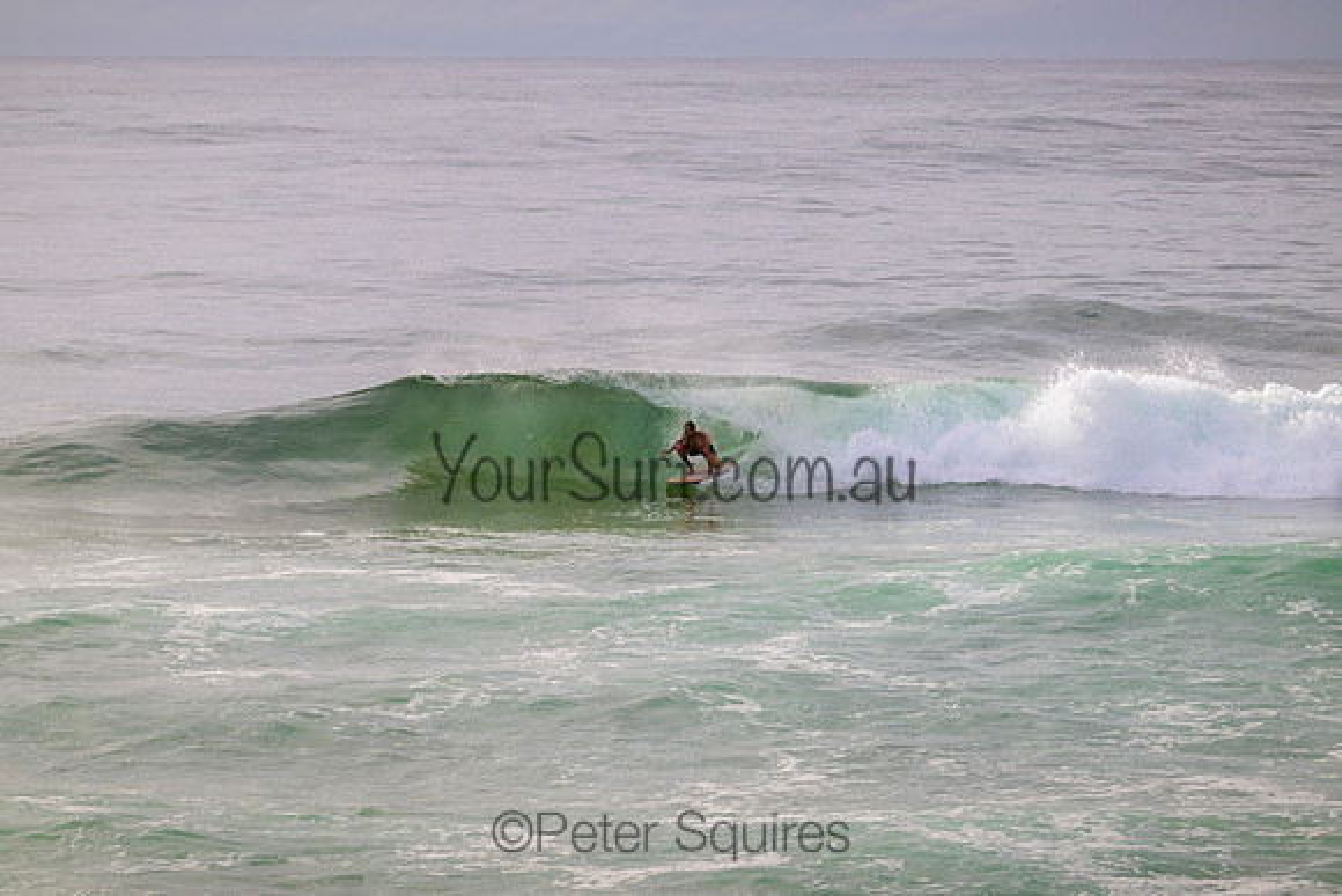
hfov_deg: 10.3
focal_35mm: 200
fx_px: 7457
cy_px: 448
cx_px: 671
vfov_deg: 6.9
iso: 900
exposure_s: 1/2000
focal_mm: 200
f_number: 11
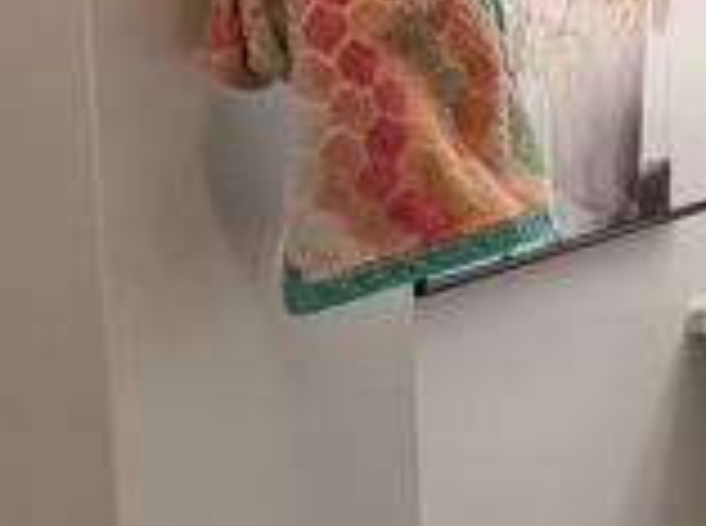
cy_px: 432
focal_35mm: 157
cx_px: 787
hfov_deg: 12.4
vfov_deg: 9.4
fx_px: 3195
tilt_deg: -10.9
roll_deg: +1.1
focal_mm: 6.76
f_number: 1.78
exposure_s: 1/236
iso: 200
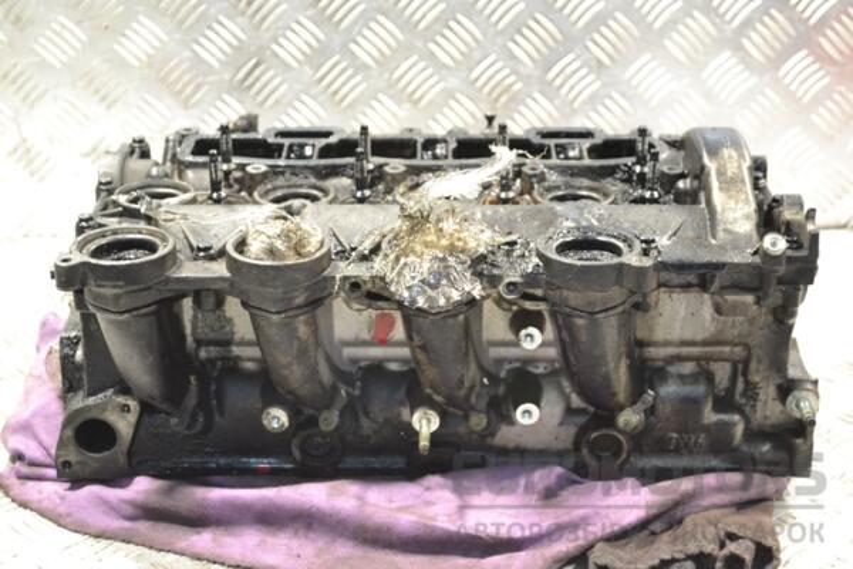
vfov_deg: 19.7
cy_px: 284
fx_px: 1635
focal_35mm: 69
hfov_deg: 29.2
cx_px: 426
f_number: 5.3
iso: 3200
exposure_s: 1/80
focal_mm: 46
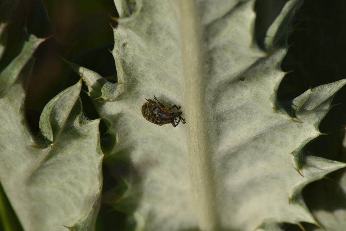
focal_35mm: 450
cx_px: 173
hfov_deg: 4.6
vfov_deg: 3.1
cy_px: 116
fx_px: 4325
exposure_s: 1/1000
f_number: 20
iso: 400
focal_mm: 300
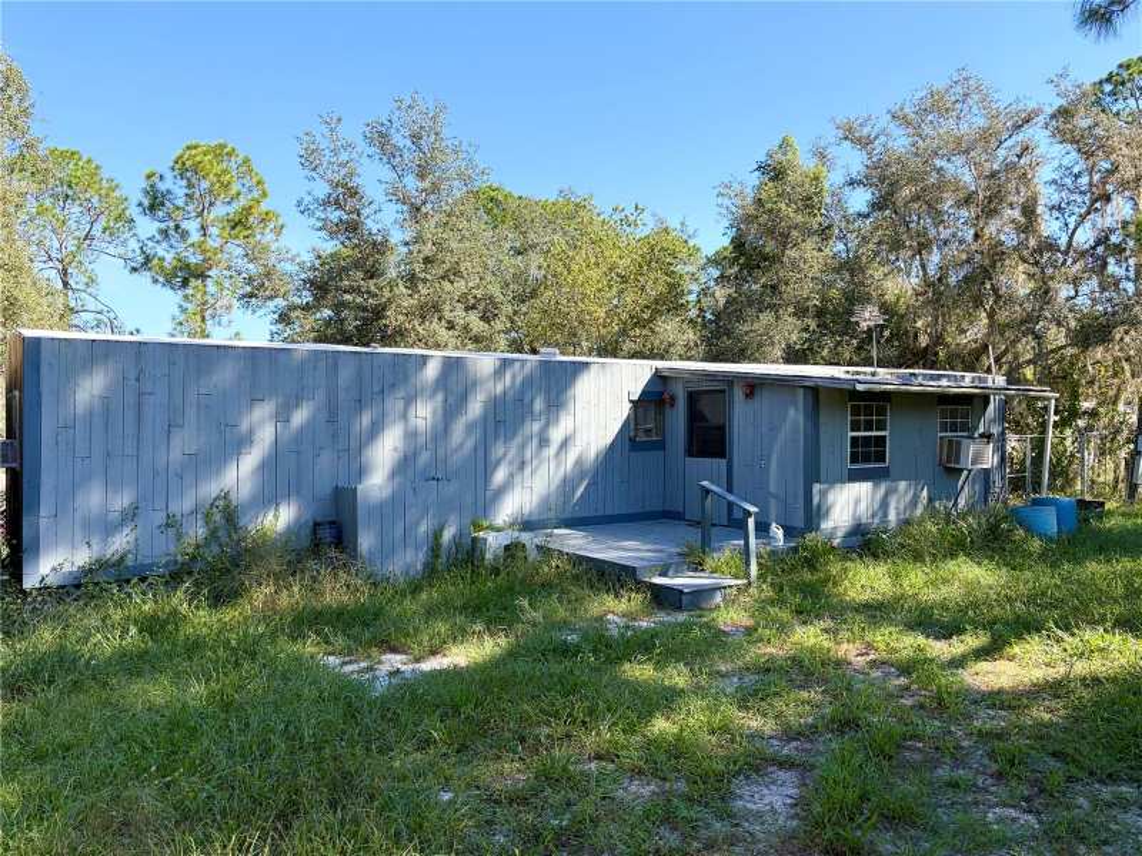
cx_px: 571
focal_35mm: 26
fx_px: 858
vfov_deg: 53.1
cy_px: 428
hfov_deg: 67.3
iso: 50
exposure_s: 1/1135
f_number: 1.6
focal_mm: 5.96
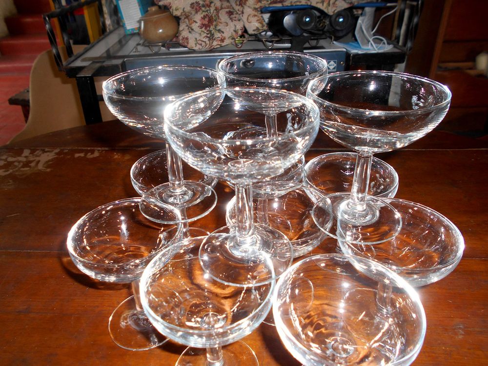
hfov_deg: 67.3
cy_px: 183
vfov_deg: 53.1
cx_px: 244
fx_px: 367
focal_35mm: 26
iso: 80
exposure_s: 1/25
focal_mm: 4.6
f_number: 3.2
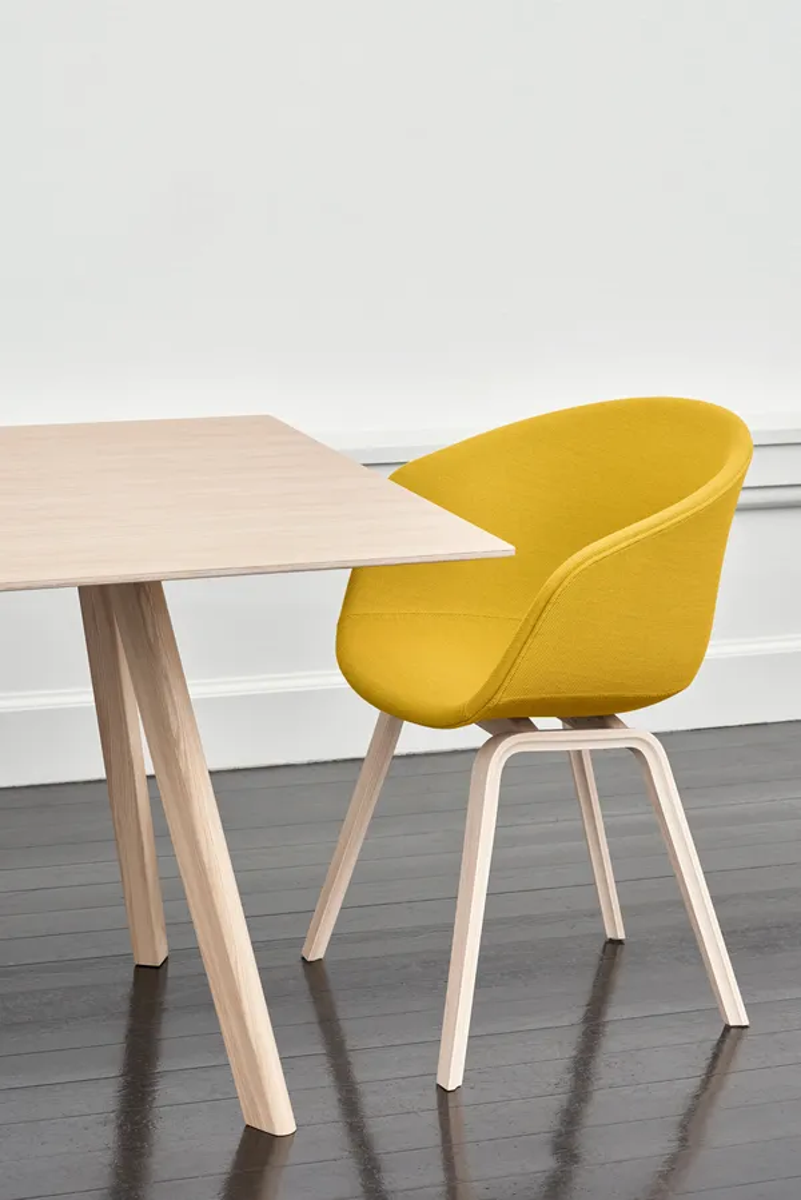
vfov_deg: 23.9
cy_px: 600
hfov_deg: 16.1
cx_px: 400
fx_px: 2834
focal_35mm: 85
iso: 400
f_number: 9
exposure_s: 1/160
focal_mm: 85
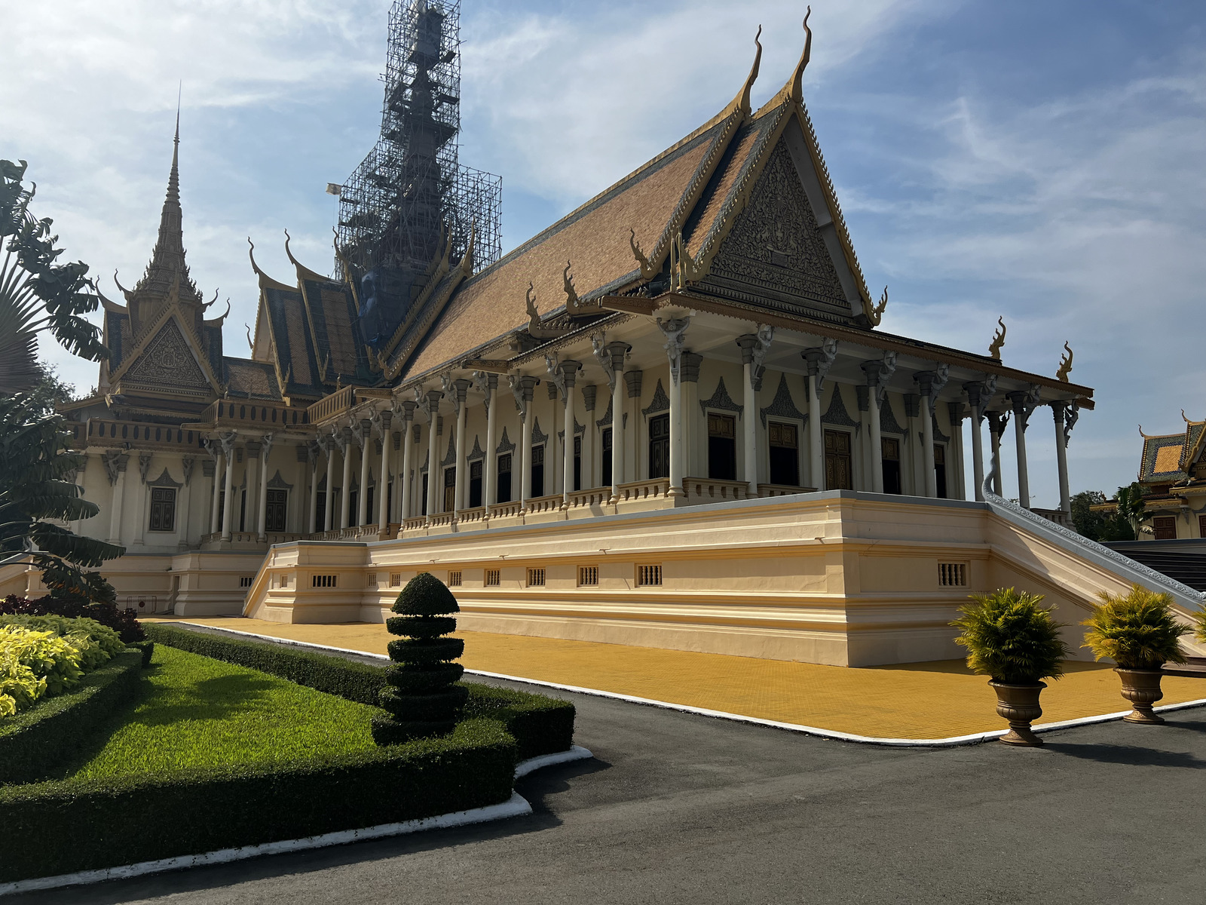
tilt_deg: +8.7
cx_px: 603
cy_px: 452
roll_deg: +0.3
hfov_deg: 67.3
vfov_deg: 53.1
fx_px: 906
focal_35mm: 26
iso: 50
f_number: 1.5
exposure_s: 1/7463
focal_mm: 5.7
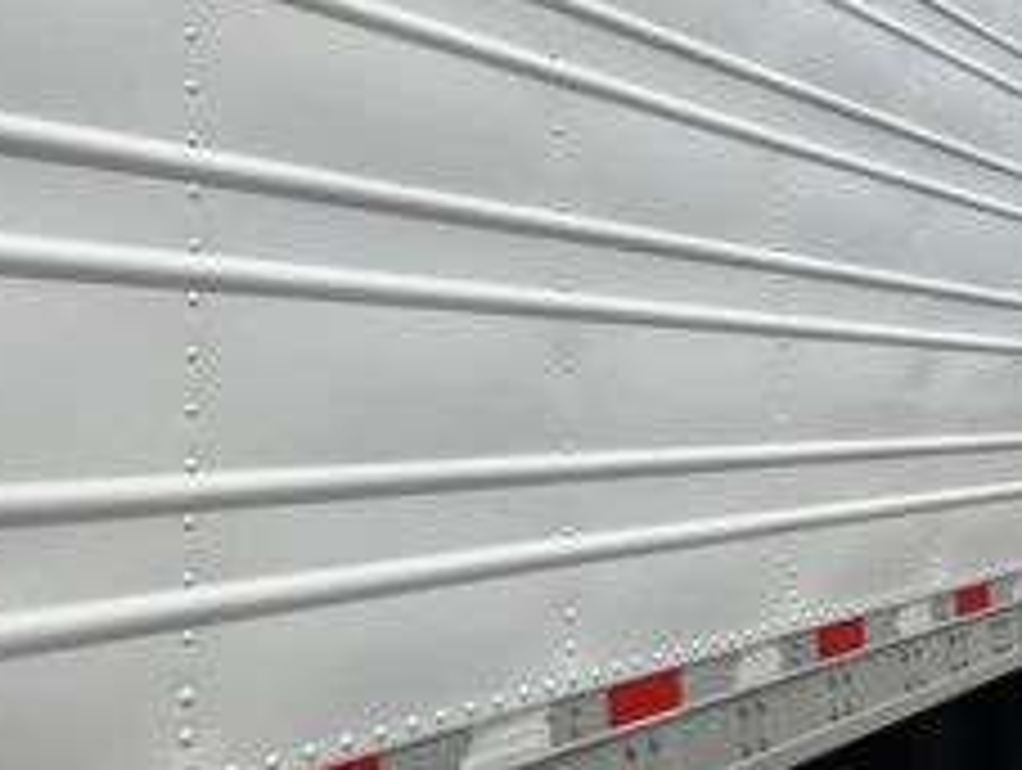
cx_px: 545
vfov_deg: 28.4
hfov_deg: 37.4
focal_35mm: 51
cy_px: 225
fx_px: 1508
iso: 25
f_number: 1.8
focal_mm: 3
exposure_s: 1/529
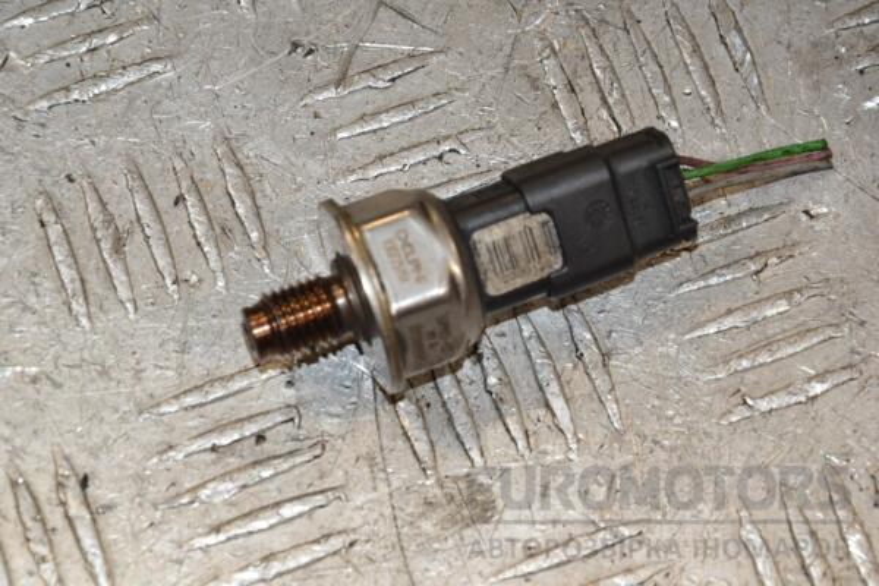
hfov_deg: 33.4
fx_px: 1465
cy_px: 293
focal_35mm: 60
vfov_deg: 22.6
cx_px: 440
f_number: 6.3
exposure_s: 1/200
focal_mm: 40
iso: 800
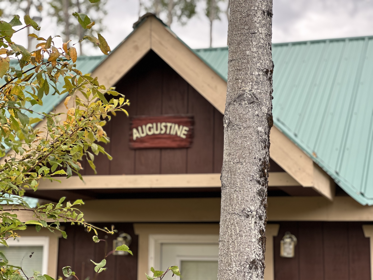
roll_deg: -1.2
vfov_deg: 19.1
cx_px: 186
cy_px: 140
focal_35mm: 77
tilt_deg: +10.7
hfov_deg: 25.3
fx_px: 830
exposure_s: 1/121
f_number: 2.8
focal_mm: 9
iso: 40
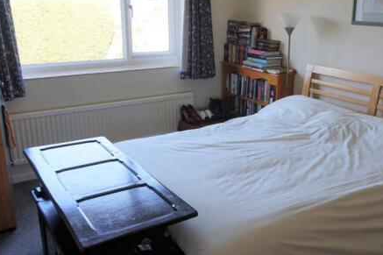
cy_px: 125
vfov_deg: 36.8
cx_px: 233
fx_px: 383
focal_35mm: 36
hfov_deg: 52.7
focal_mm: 16
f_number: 4
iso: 125
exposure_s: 1/60
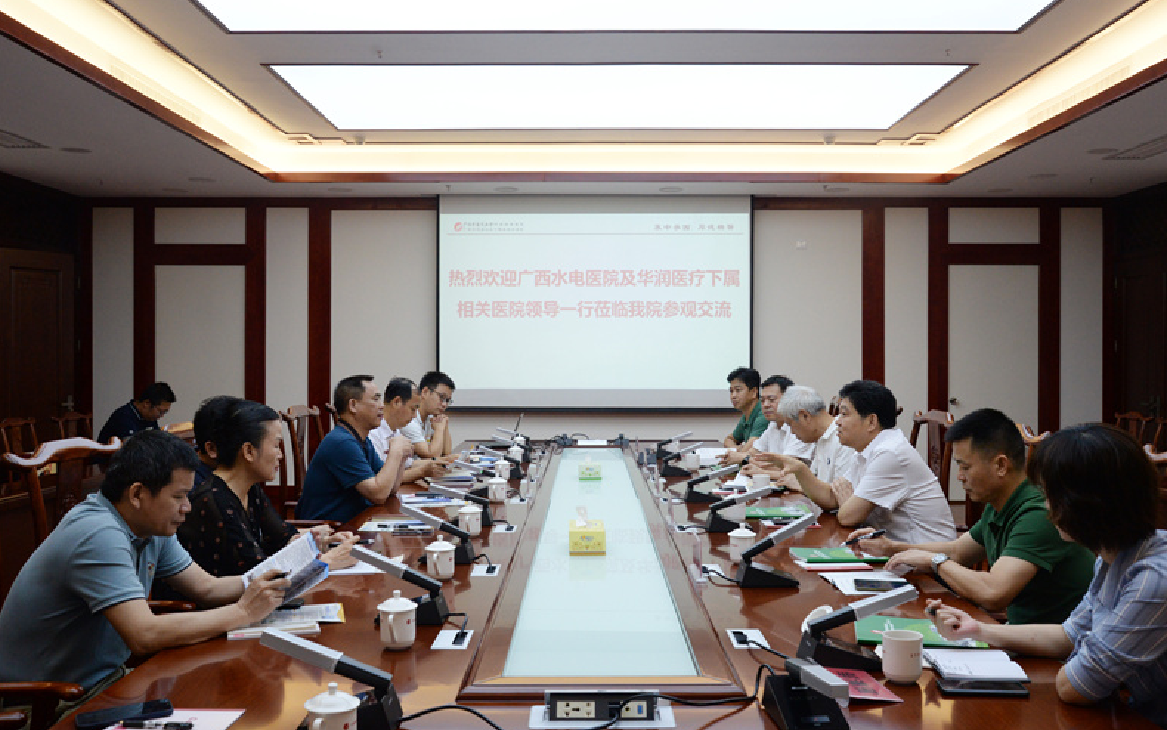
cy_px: 350
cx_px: 588
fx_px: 1018
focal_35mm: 32
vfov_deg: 39.4
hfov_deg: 59.6
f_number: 8
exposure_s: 1/250
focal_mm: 31
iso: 2000
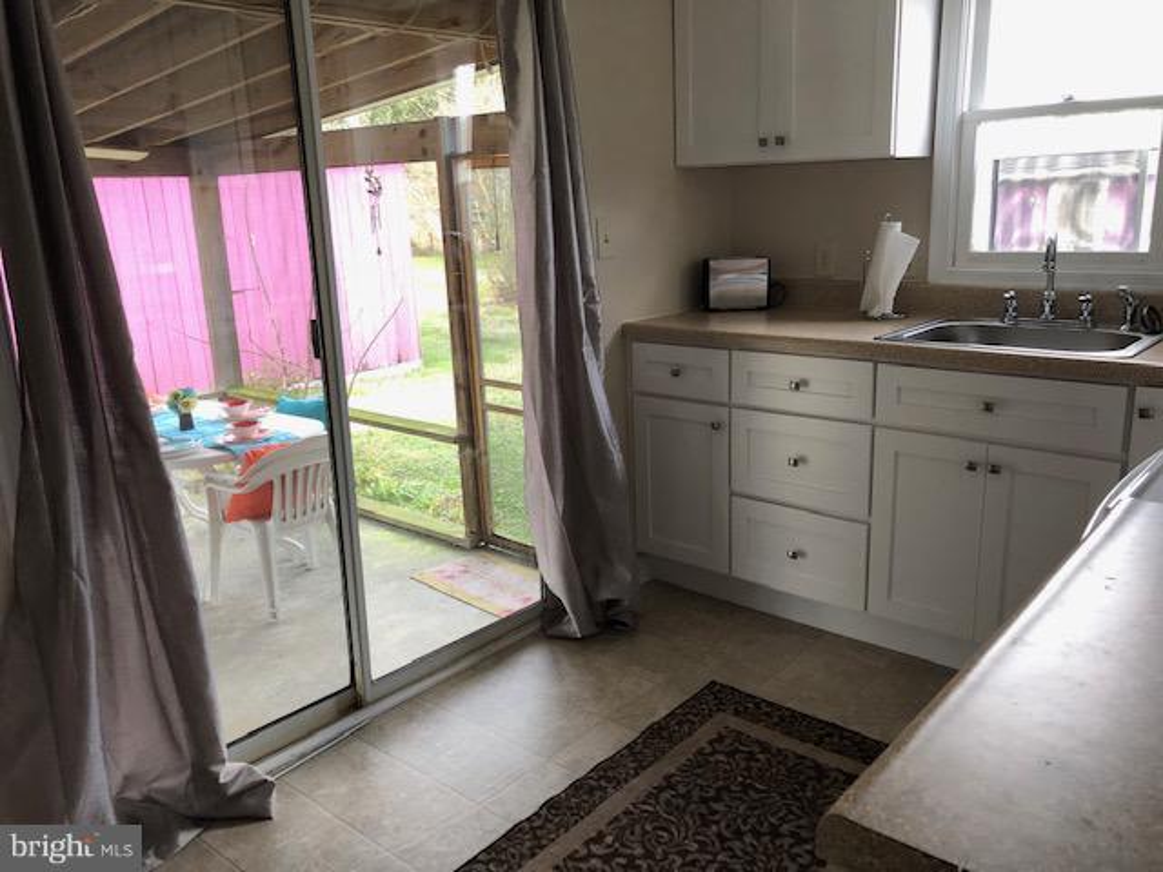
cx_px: 582
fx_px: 941
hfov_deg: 63.4
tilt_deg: -13.3
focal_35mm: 28
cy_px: 436
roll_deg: +1.3
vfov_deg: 49.7
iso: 32
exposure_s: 1/30
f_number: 1.8
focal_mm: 4
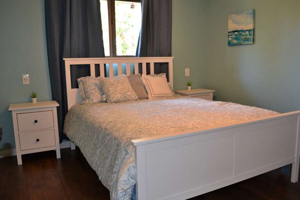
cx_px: 150
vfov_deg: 47.9
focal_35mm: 27
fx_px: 225
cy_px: 100
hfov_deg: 67.4
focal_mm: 18
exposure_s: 1/60
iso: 640
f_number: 3.5
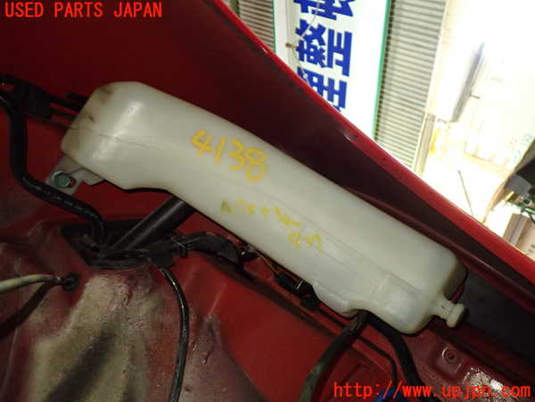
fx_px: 433
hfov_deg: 63.4
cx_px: 268
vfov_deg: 49.7
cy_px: 201
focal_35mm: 28
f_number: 2.2
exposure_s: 1/30
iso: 500
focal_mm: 5.05
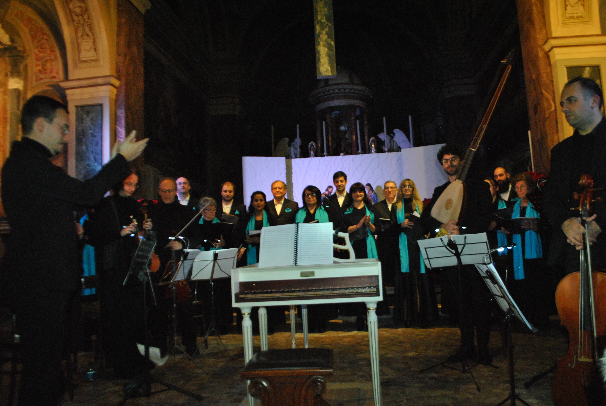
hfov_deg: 67.3
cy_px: 203
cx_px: 303
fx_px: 455
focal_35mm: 27
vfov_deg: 48.0
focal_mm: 18
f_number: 3.5
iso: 1600
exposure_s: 1/60
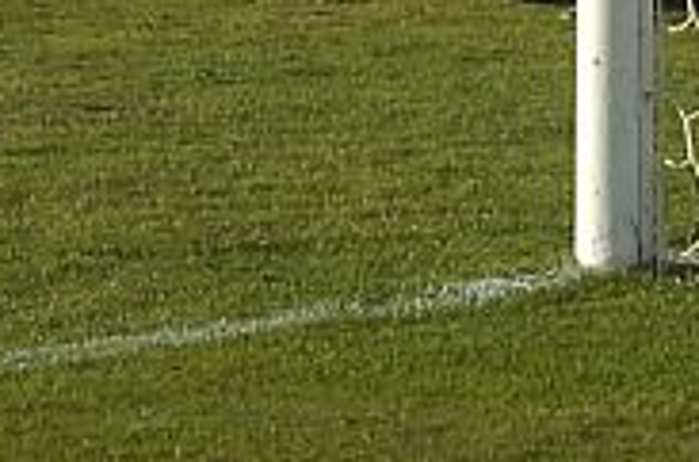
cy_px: -802
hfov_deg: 7.0
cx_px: 646
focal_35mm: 294
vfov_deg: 4.5
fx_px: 5690
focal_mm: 35
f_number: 6.7
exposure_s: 1/640
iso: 400
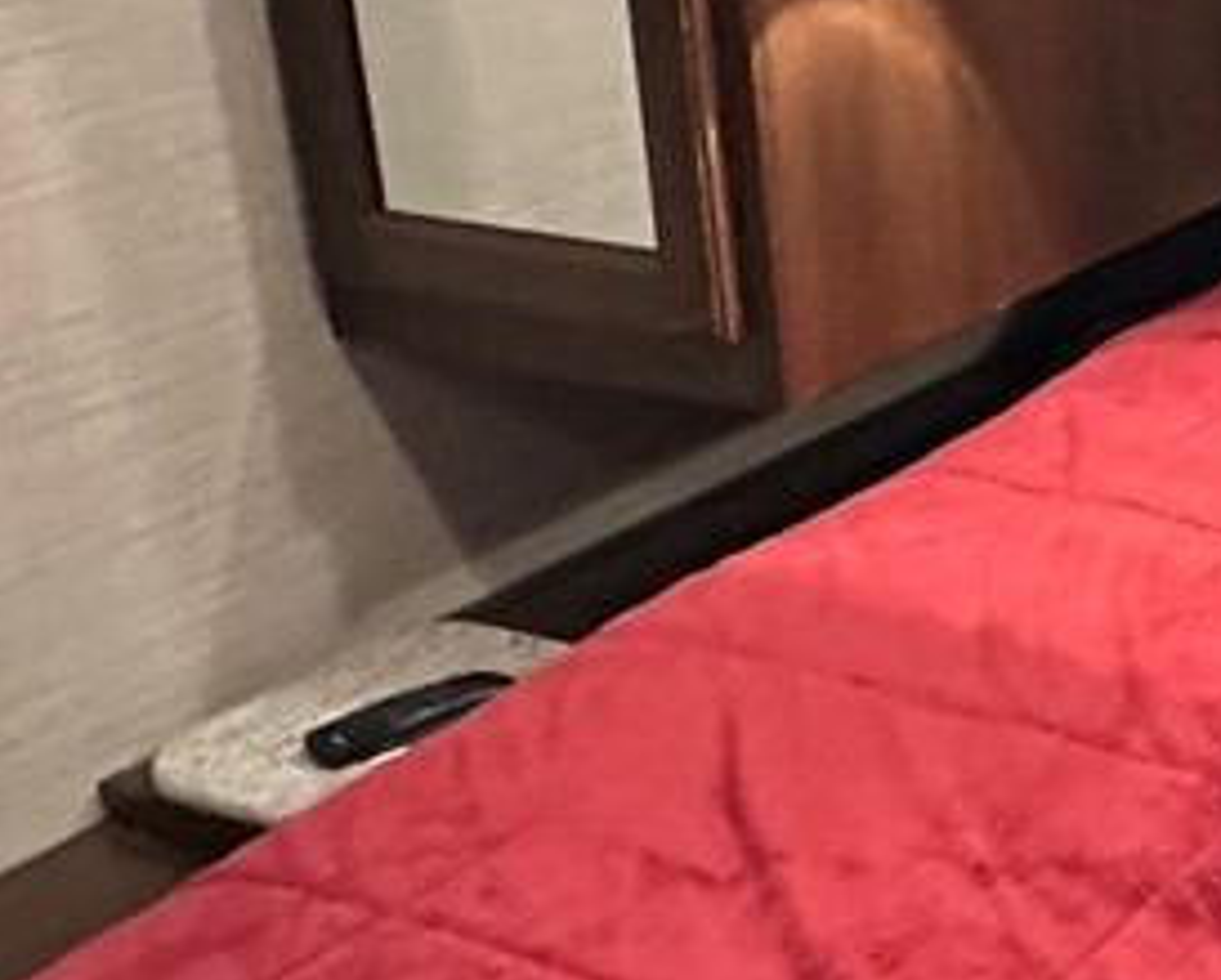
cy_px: 631
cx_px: 1463
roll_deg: -1.0
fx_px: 2894
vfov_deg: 19.2
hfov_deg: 22.0
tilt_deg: -22.4
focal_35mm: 80
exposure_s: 1/41
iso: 1250
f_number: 2.2
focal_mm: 2.22
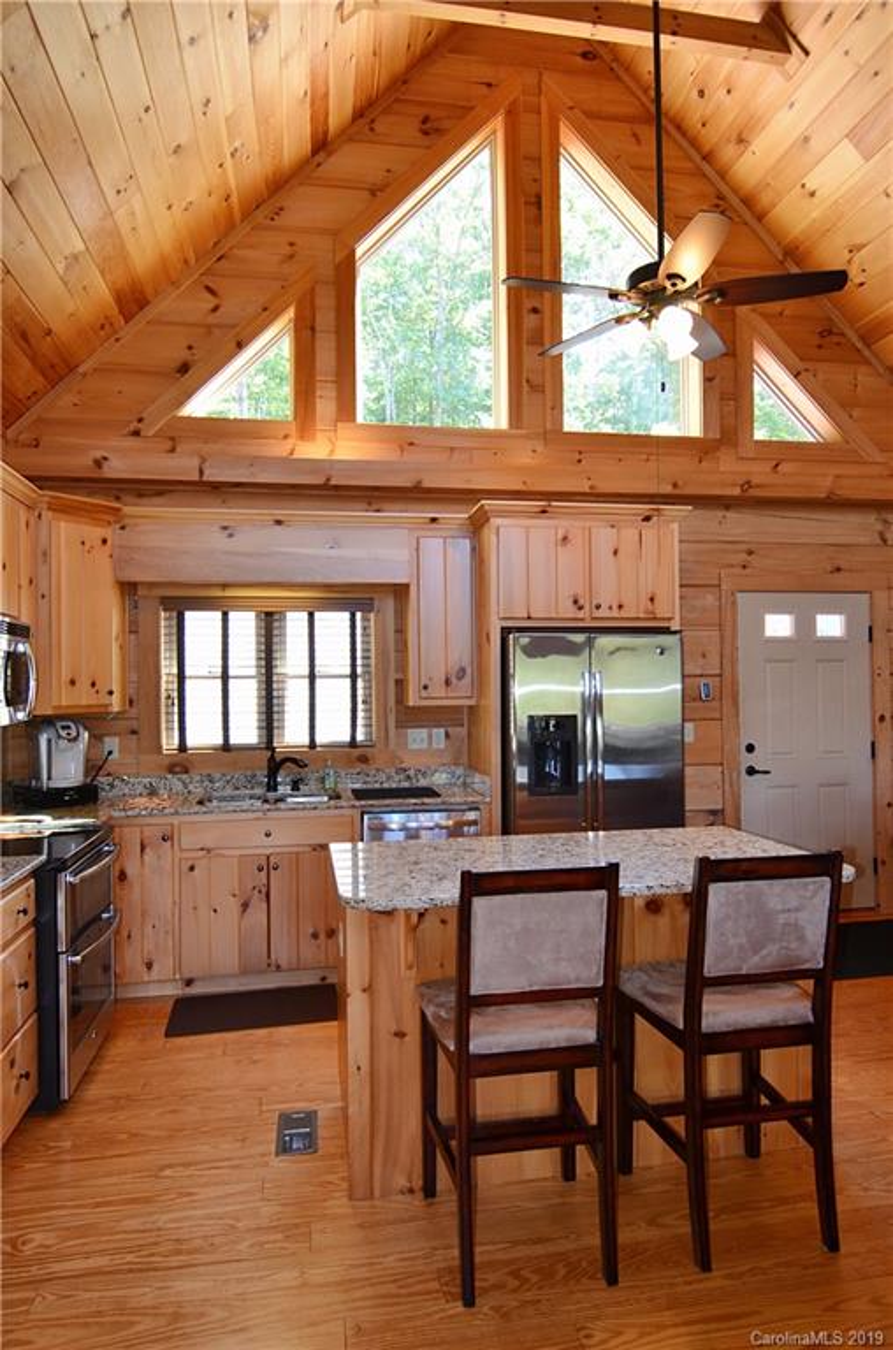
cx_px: 446
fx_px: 786
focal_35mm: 21
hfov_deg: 59.2
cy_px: 675
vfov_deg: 81.3
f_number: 4
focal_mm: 14
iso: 450
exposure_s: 1/60
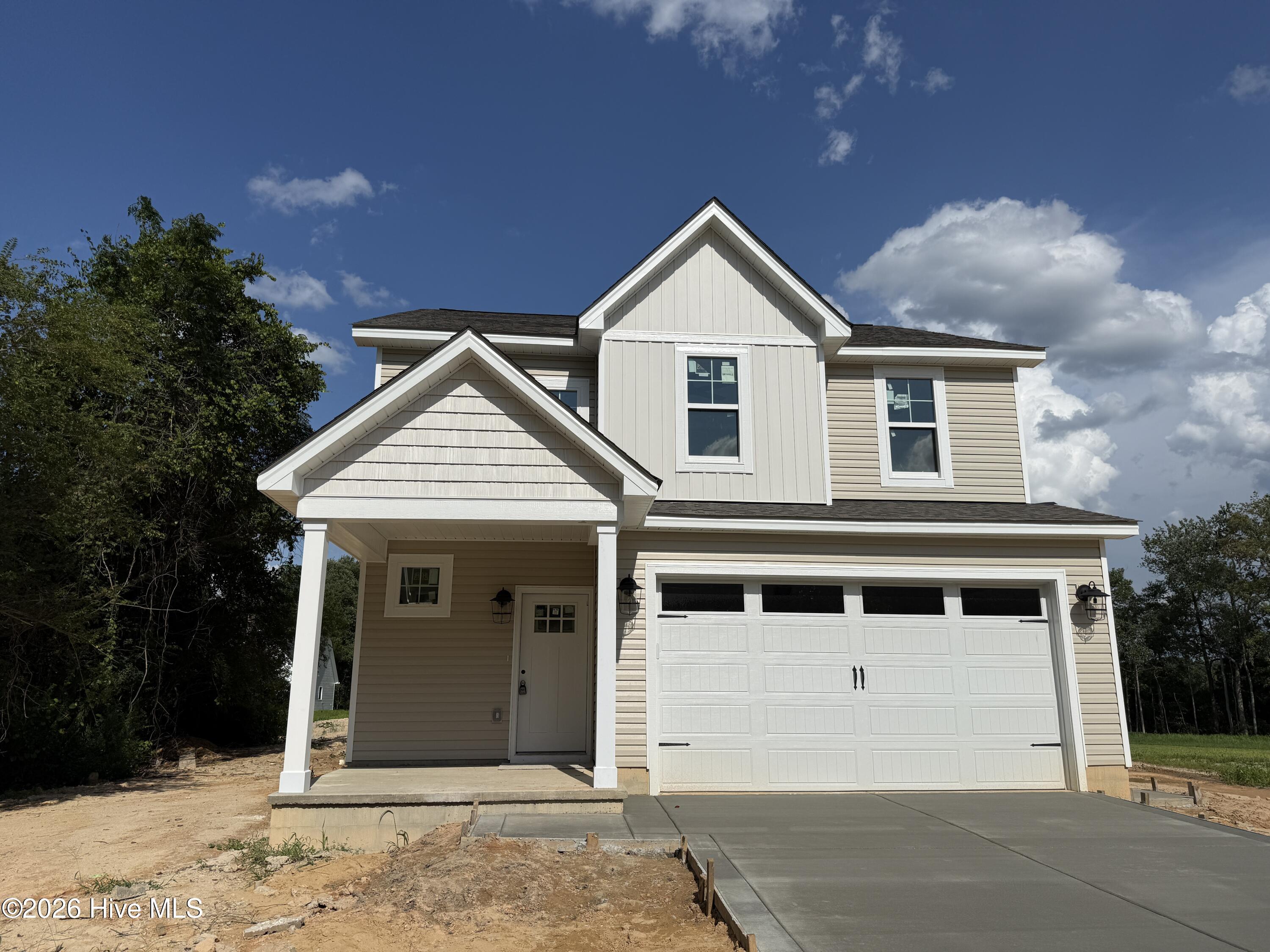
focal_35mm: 24
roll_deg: -0.1
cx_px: 635
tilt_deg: +13.9
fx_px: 881
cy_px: 476
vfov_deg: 56.8
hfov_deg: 71.6
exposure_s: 1/14286
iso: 80
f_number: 1.78
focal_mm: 6.76
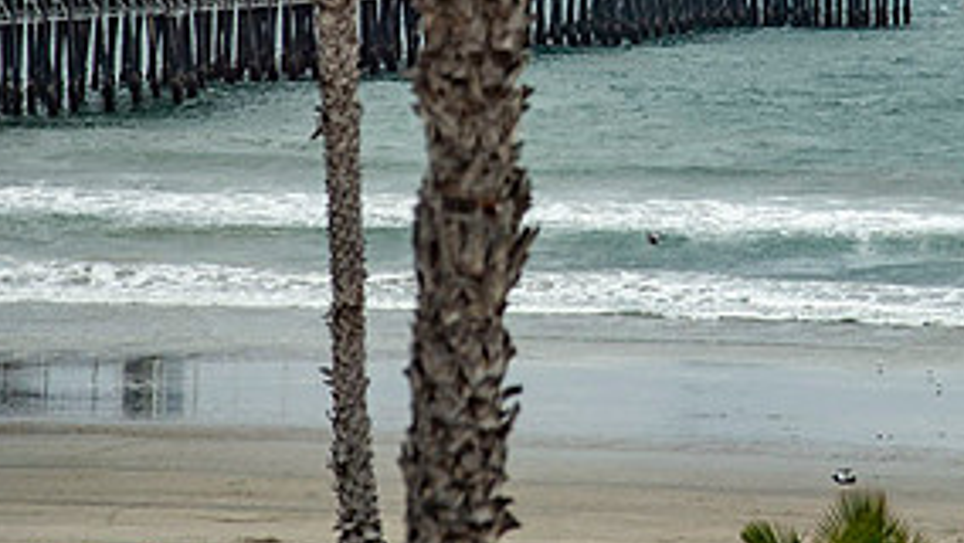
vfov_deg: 4.7
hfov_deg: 8.4
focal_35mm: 257
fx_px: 6572
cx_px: 631
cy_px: -59
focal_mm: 120
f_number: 4
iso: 400
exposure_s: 1/1250
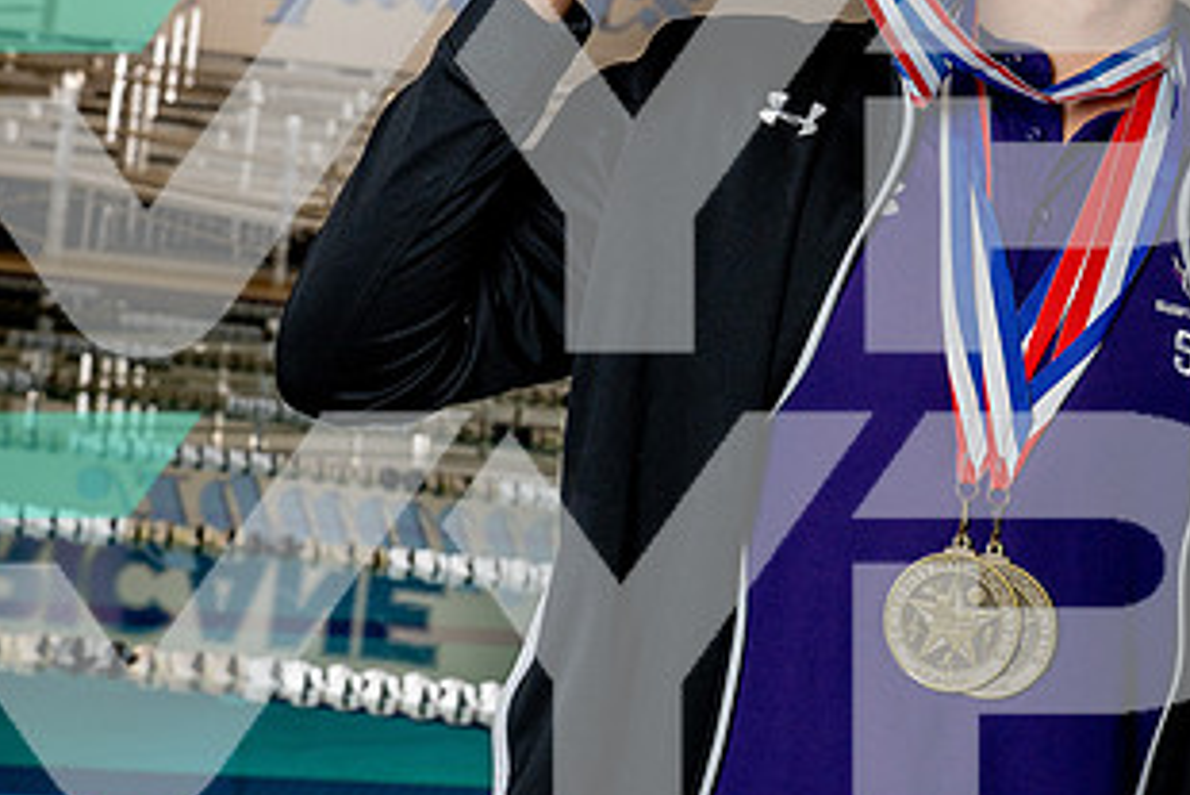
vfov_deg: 15.4
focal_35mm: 88
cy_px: 152
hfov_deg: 23.0
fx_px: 2910
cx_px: 791
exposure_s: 1/250
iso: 400
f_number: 8
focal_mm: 47
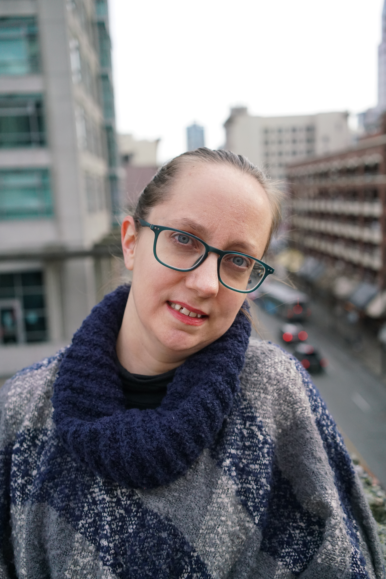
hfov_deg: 36.9
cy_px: 284
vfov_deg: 53.1
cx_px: 195
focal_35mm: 36
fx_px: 579
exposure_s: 1/3200
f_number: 3.5
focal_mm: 35
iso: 1600
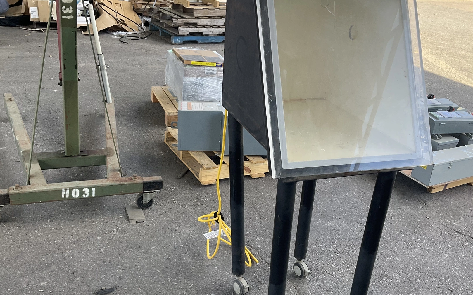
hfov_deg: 51.5
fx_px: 490
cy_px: 163
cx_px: 241
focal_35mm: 38
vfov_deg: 33.5
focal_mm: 3
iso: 25
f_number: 1.8
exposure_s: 1/195
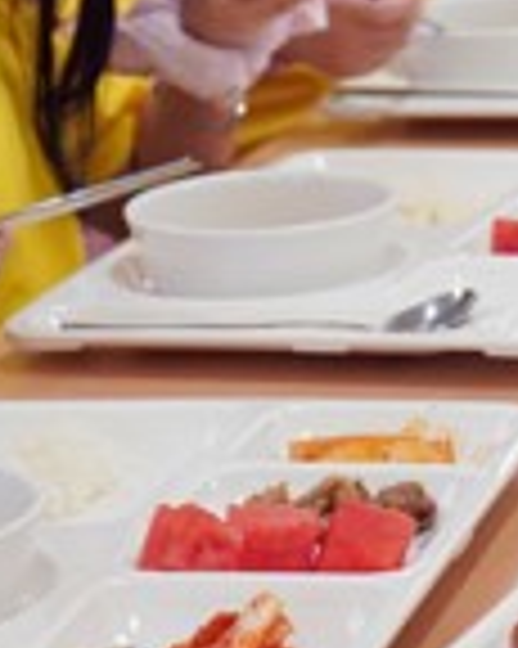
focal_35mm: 206
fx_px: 3952
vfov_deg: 9.2
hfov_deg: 7.3
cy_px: -256
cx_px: 986
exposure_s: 1/160
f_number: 4
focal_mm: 35
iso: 1250
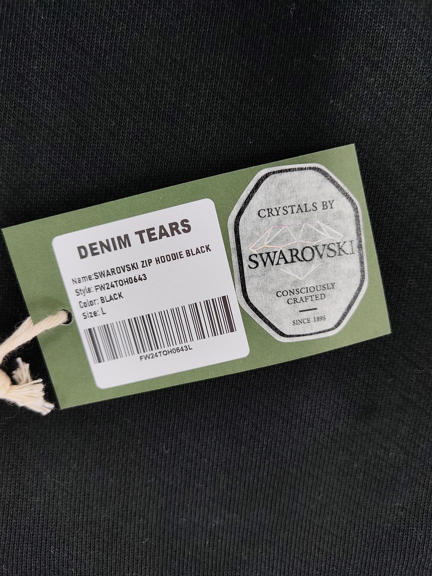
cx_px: 216
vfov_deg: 71.6
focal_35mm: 24
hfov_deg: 56.8
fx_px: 399
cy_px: 288
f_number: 1.88
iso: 2272
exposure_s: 1/100
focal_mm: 5.56
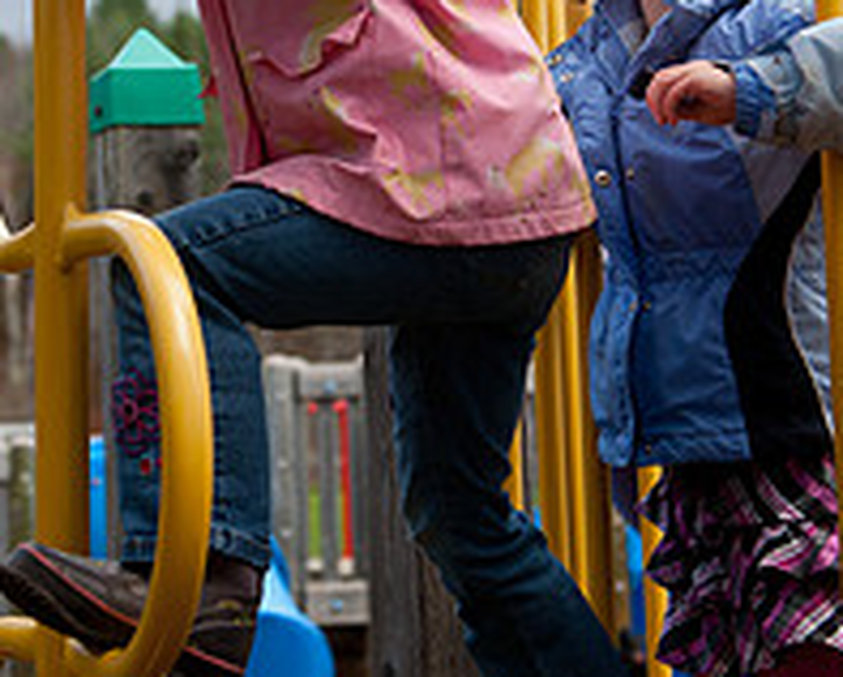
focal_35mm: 94
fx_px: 2348
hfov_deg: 20.3
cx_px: 297
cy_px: 193
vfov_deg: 16.3
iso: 400
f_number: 3.5
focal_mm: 44
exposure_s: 1/1250
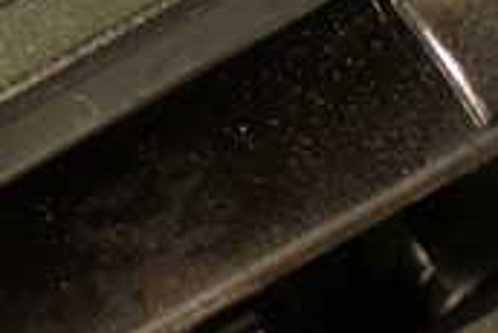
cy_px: -194
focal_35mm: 116
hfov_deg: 17.2
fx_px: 1606
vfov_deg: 11.3
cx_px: -12
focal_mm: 5.79
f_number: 2.4
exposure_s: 1/40
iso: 200
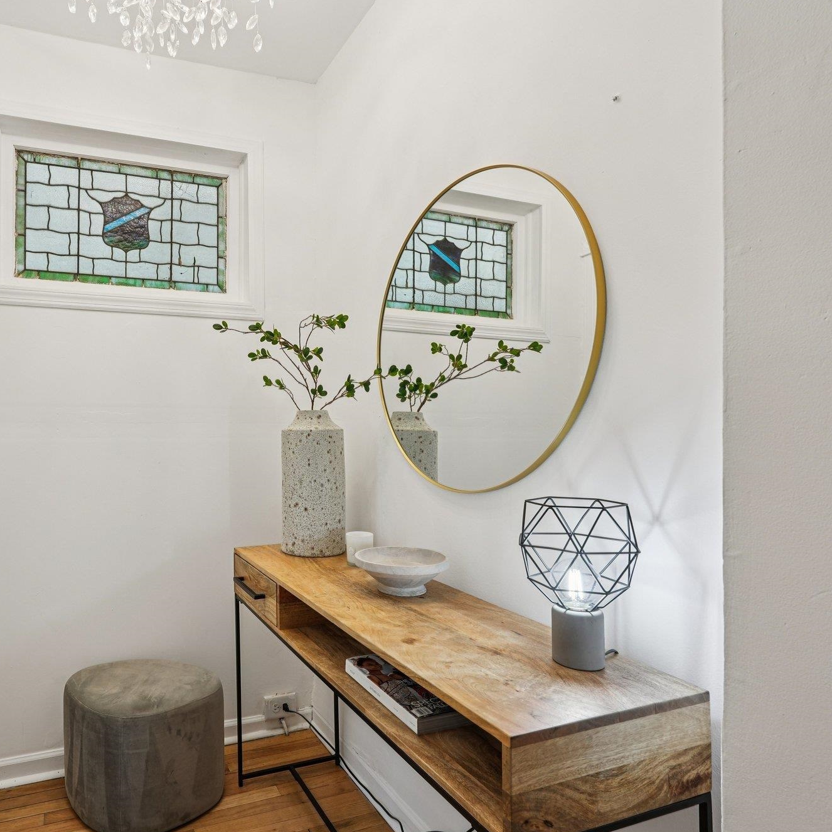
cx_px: 262
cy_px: 421
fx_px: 571
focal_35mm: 21
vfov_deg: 72.1
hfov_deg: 69.6
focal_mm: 16
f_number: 9
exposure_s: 1/30
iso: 250
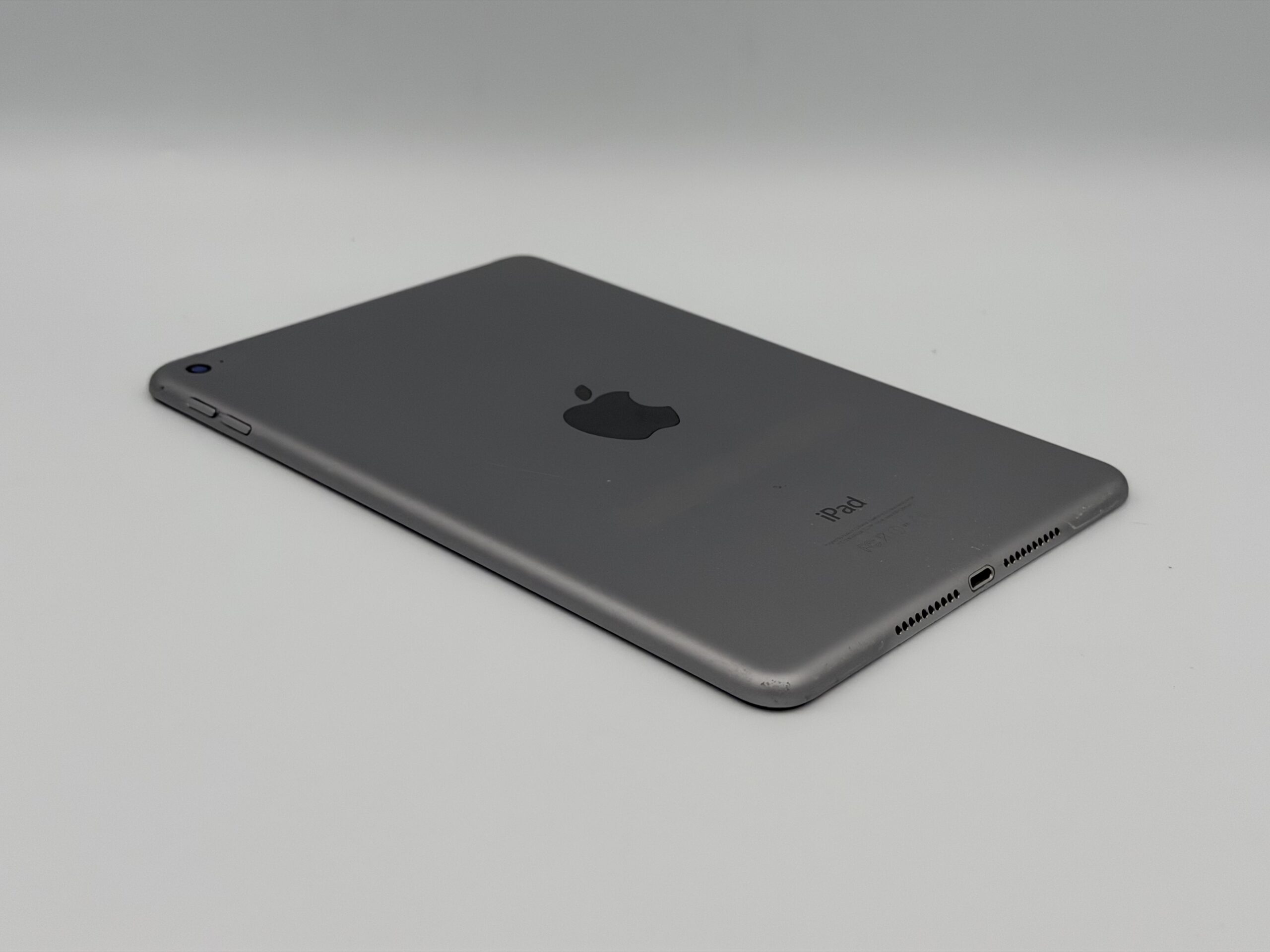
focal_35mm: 48
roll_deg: -1.9
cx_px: 635
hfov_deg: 39.7
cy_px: 476
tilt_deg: -26.2
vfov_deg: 30.3
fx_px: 1761
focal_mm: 6.76
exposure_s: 1/1116
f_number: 1.78
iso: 64
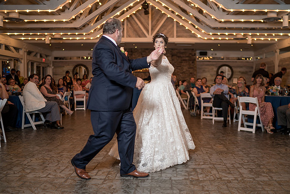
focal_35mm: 38
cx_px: 158
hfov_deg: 50.5
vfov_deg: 35.0
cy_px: 102
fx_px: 307
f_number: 1.4
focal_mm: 35
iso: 250
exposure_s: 1/200
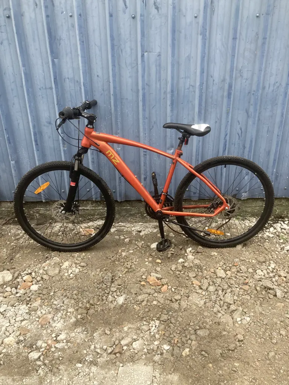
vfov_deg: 63.4
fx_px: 312
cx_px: 144
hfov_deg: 49.7
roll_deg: +0.6
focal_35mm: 28
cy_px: 192
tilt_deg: -24.7
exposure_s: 1/121
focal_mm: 3.99
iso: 32
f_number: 1.8
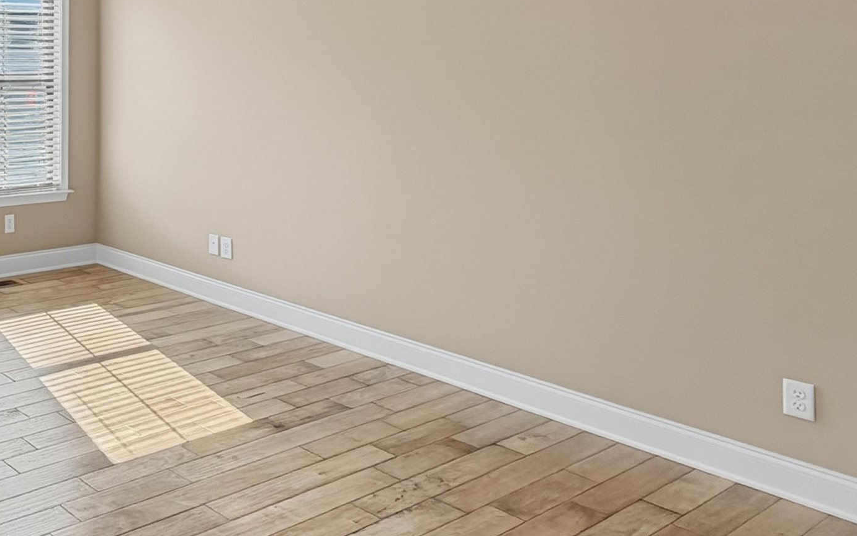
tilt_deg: -7.9
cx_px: -76
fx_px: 771
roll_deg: +0.2
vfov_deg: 37.7
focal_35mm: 33
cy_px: 160
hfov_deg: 44.8
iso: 50
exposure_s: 1/132
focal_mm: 2.2
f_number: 2.2
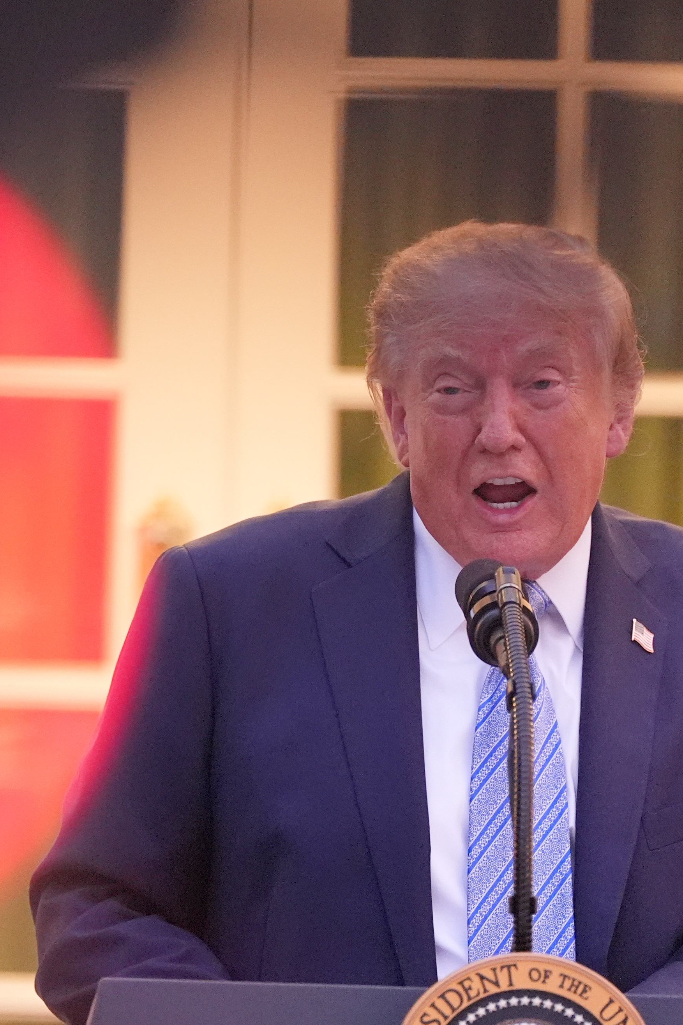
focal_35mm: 442
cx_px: 133
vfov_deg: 4.7
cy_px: 513
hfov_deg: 3.1
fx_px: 12576
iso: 5000
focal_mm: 197
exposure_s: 1/200
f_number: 2.8
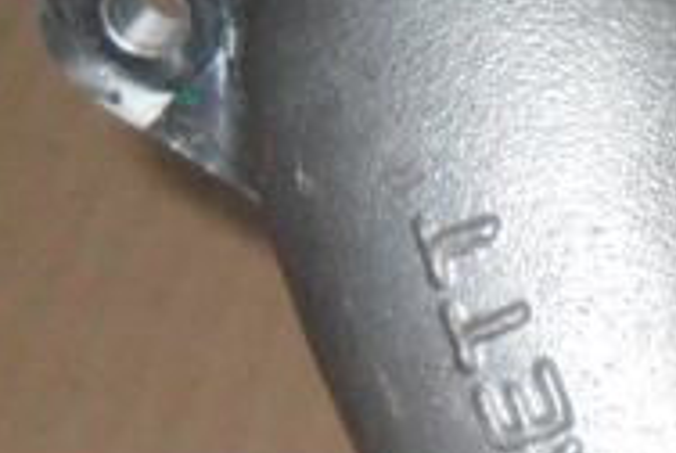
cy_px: 680
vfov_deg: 6.9
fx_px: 3724
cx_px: 1830
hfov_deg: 9.0
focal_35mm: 198
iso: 200
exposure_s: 1/45
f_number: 3
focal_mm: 6.3
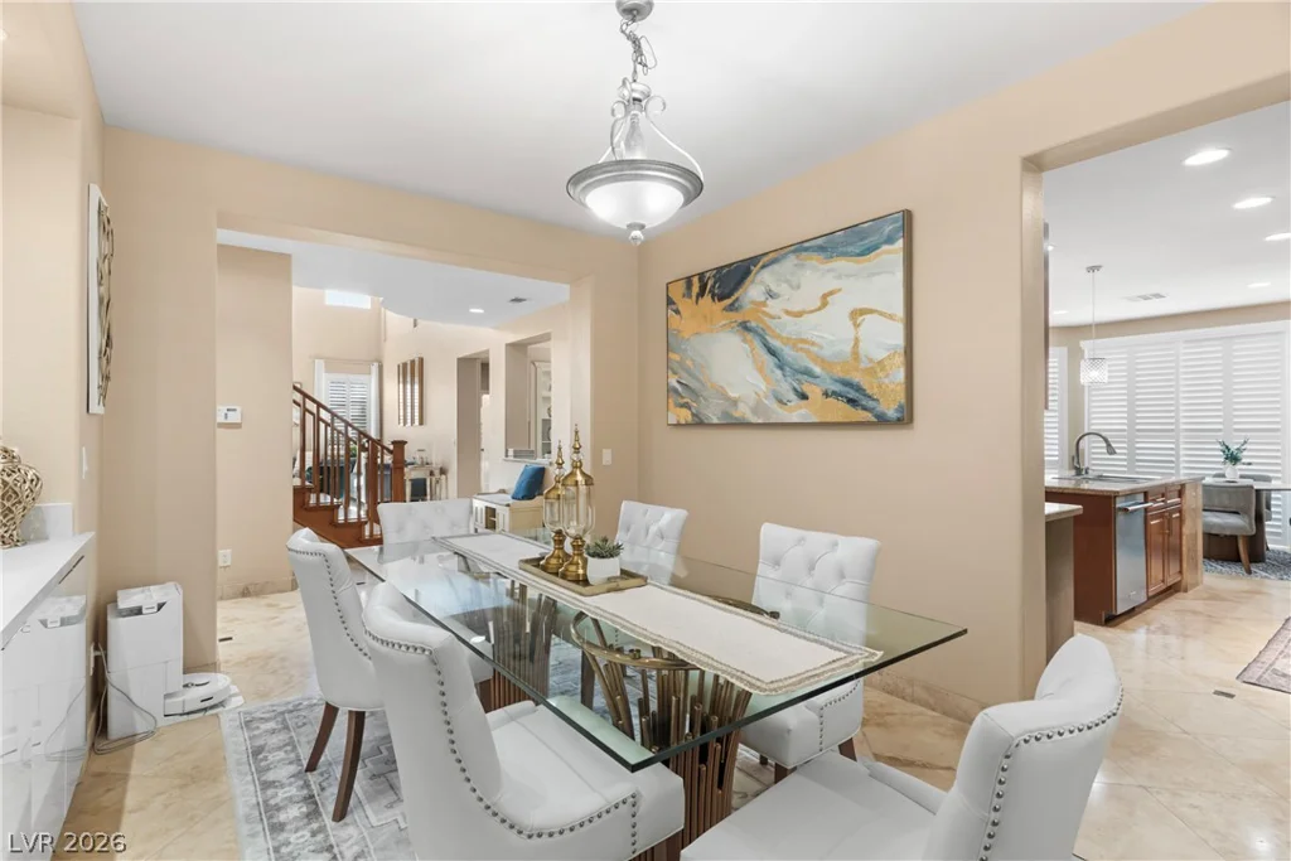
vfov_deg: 70.5
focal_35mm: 17
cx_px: 646
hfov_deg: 93.3
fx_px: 610
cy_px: 430
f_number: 8
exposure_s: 1/8
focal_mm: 17
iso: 400
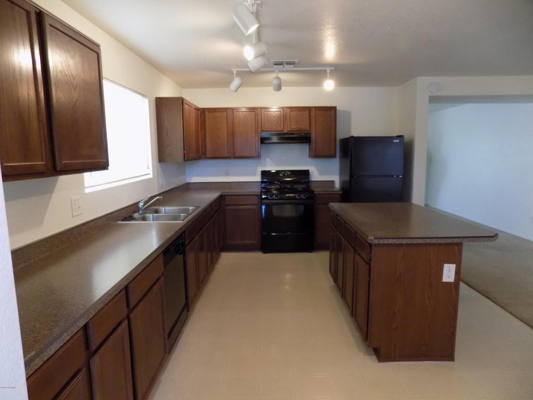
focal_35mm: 23
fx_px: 354
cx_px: 266
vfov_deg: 58.9
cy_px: 200
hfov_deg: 73.9
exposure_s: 1/30
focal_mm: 4
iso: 320
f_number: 3.1
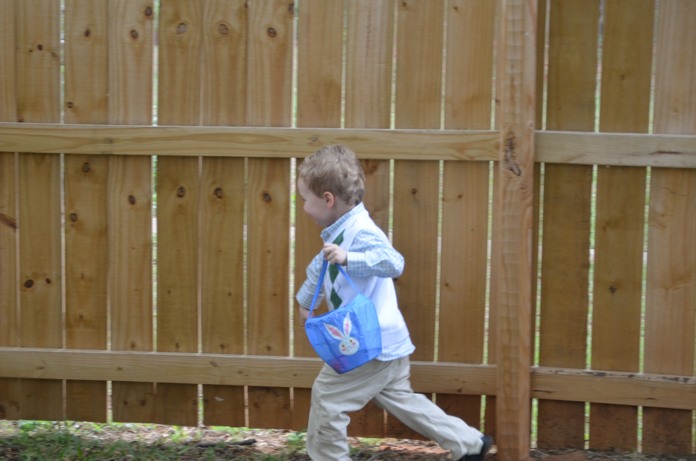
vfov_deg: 10.7
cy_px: 270
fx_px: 2470
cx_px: 295
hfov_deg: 16.0
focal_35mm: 128
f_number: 5.6
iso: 360
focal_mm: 70
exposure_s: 1/125
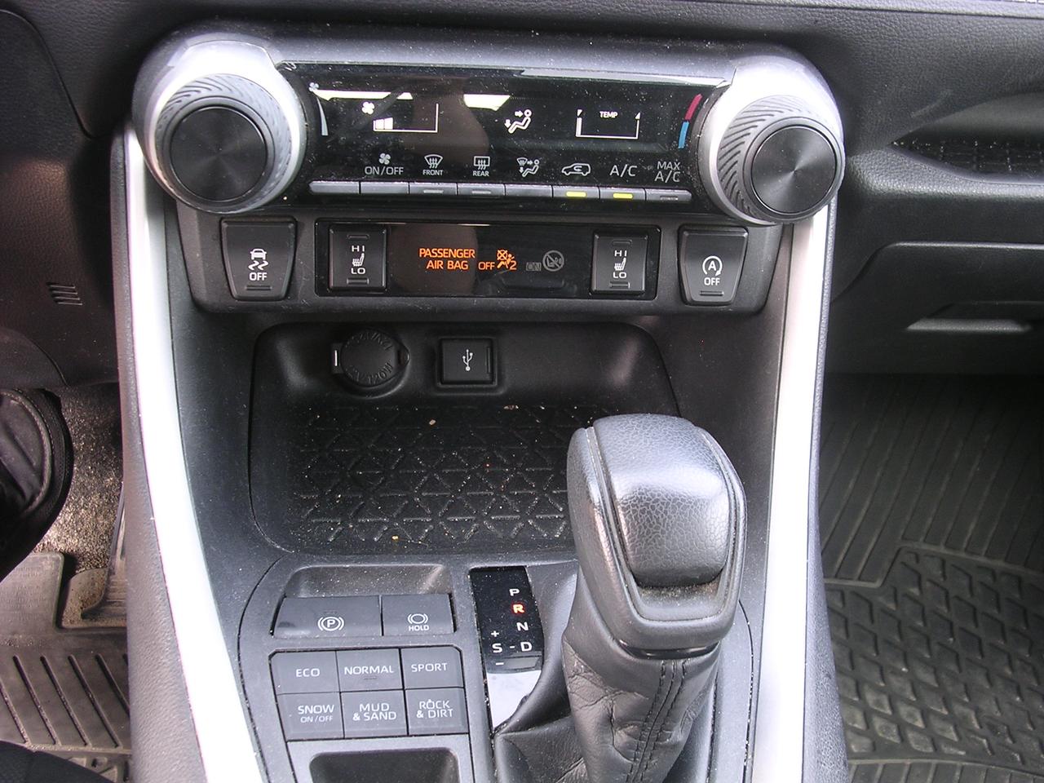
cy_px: 392
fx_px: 1146
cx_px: 522
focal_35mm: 38
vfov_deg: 37.7
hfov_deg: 49.0
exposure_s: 1/12.8
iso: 100
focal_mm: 5.8
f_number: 2.8
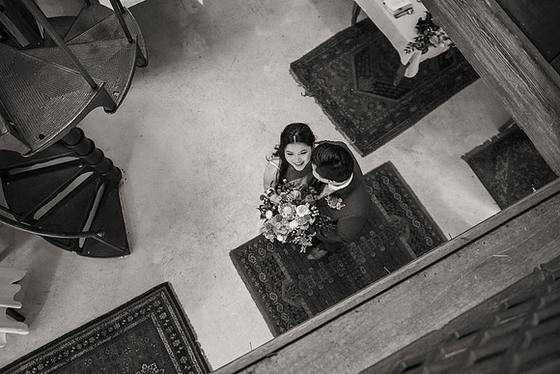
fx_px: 415
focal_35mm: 27
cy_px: 182
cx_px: 273
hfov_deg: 68.1
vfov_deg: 48.5
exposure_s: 1/160
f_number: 2.8
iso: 2500
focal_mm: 26
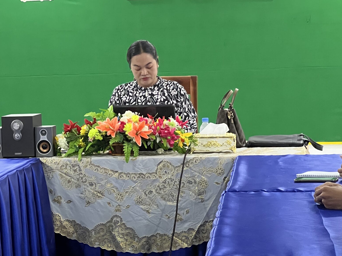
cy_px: 95
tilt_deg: -3.0
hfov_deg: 15.5
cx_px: 108
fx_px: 1255
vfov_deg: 11.7
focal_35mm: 127
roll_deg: +1.4
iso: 640
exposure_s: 1/34
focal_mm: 9
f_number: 2.8
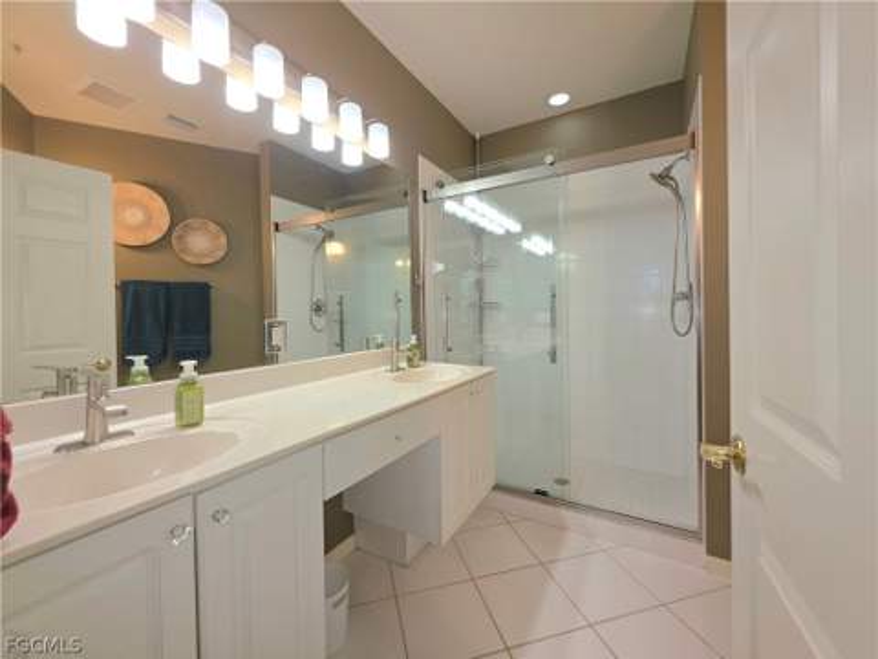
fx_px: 330
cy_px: 330
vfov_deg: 89.9
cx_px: 439
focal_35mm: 13
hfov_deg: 106.2
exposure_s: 1/60.2
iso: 32
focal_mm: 2.2
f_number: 1.9
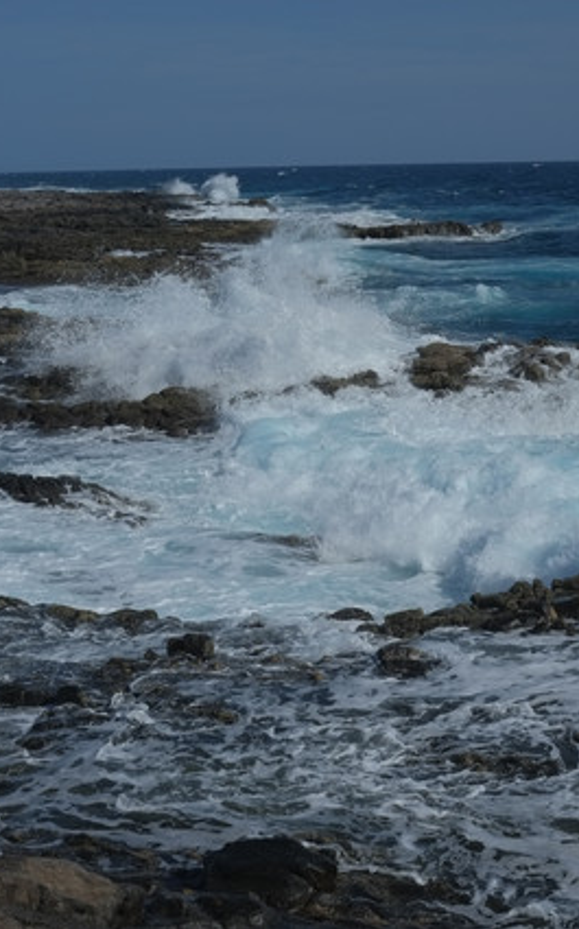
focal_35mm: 63
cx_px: 371
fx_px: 1593
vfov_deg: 32.5
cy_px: 464
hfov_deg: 20.5
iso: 200
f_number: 5.6
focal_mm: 27
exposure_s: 1/2700
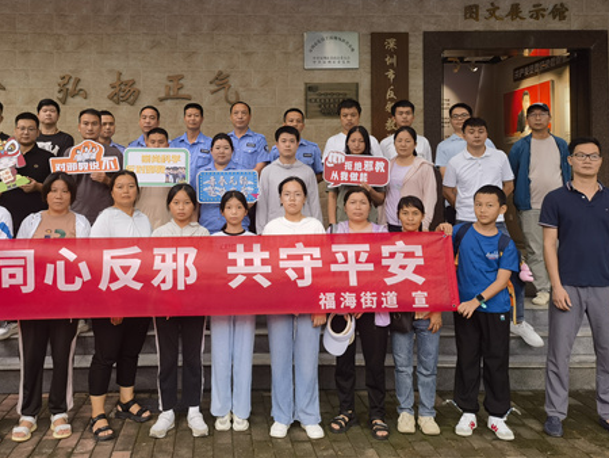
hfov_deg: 50.8
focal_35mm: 36
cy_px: 154
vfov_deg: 39.2
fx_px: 634
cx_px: 230
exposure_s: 1/197
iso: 50
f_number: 1.9
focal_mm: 6.67
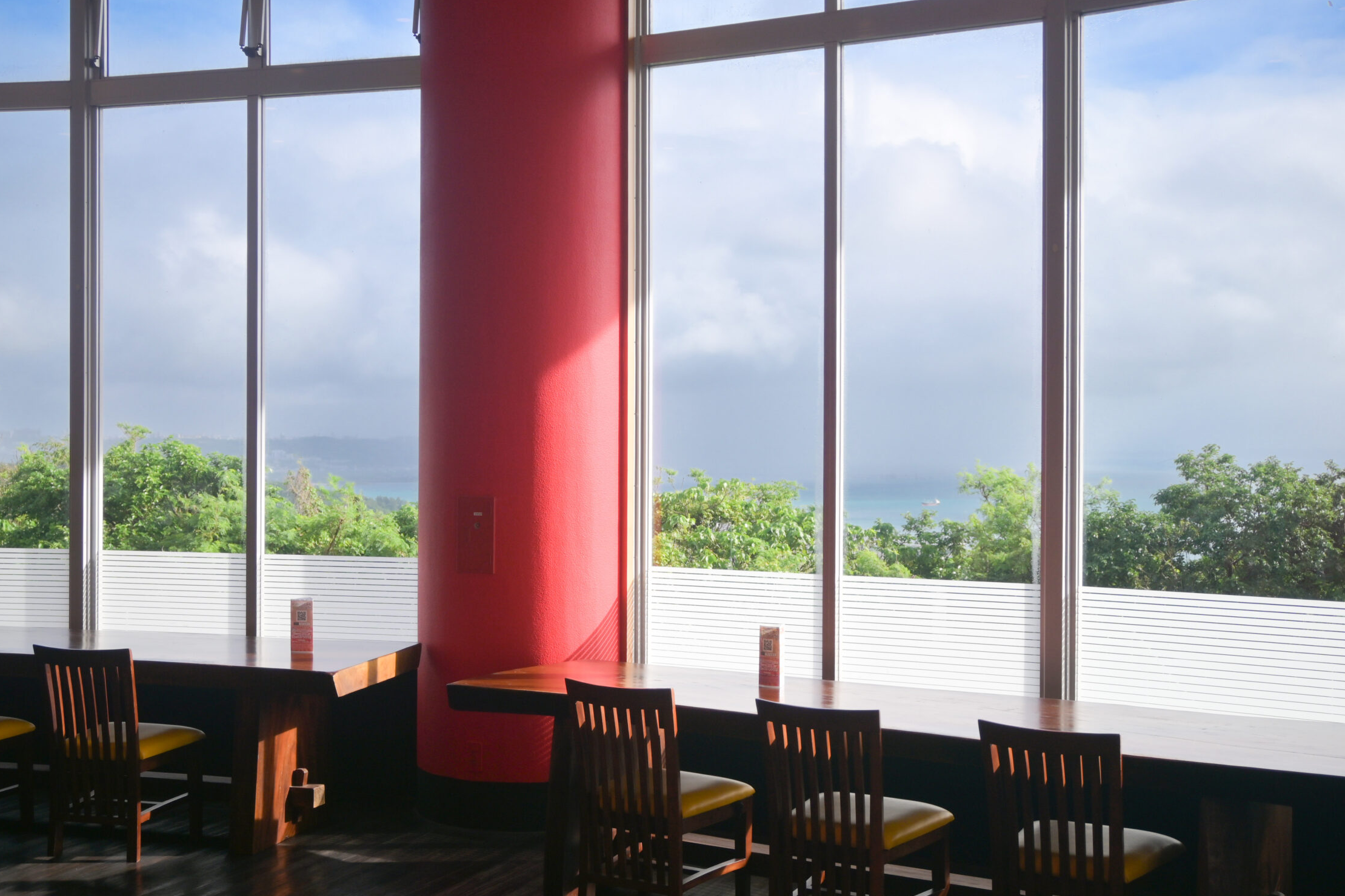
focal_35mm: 45
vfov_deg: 29.9
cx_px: 595
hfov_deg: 43.5
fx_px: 1681
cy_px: 452
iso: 100
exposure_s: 1/640
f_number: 4.5
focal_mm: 26
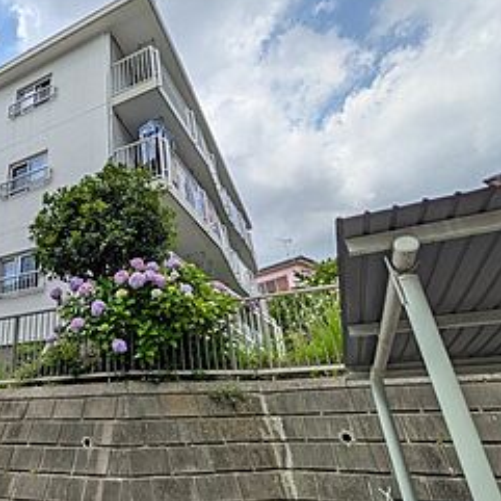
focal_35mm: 23
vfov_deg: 67.3
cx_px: 104
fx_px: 377
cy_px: 252
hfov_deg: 61.9
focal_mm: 1.83
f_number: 2.2
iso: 52
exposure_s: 1/2469
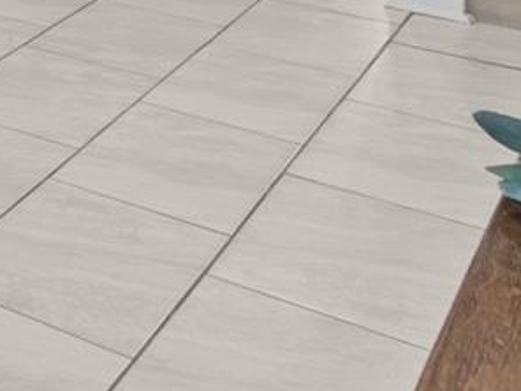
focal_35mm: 78
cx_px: -799
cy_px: -398
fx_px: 1174
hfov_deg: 14.1
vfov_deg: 15.2
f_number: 7.1
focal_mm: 10
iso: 100
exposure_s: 1.3
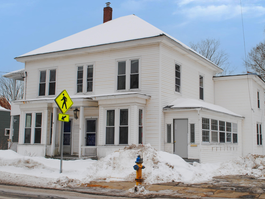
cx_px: 147
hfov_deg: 39.6
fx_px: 367
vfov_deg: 30.2
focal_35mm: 48
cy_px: 92
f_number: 8
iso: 100
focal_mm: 24
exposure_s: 1/320
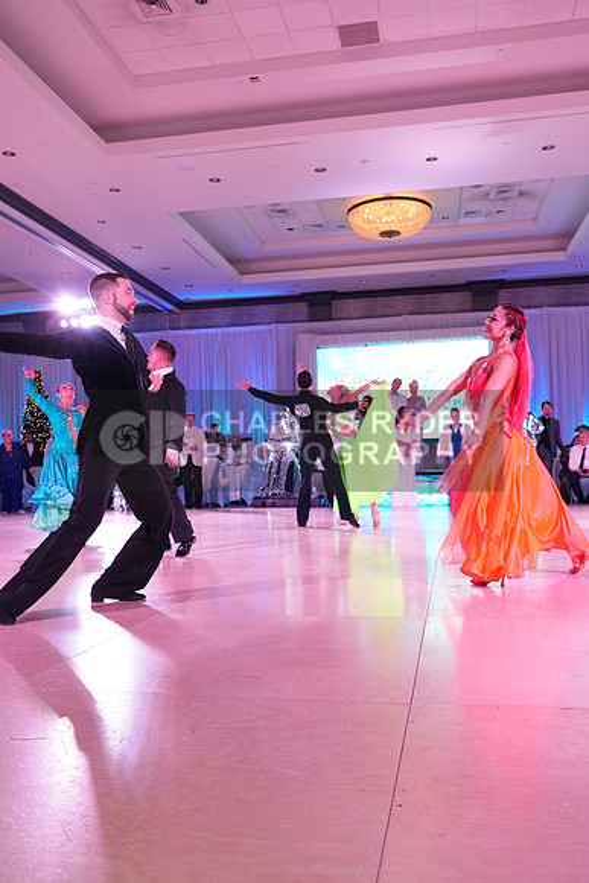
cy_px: 442
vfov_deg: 61.9
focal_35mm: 30
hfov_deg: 43.6
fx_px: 736
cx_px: 294
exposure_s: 1/250
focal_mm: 30
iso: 2500
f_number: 5
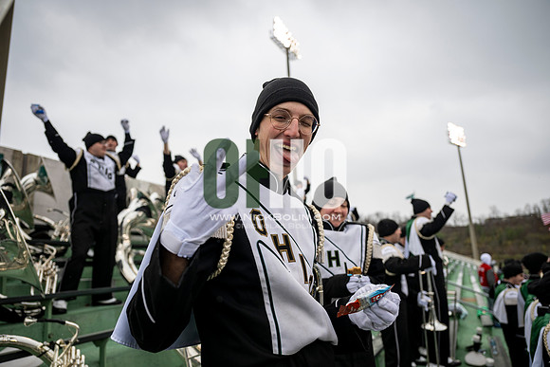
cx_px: 275
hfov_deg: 73.7
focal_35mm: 24
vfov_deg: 53.2
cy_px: 184
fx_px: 367
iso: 160
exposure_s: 1/500
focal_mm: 24
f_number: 2.8
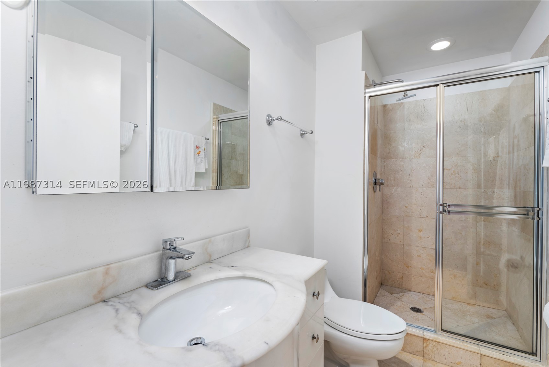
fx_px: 259
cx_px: 274
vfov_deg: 70.5
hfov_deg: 93.3
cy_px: 184
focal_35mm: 17
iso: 320
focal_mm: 17
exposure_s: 1/50
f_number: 8
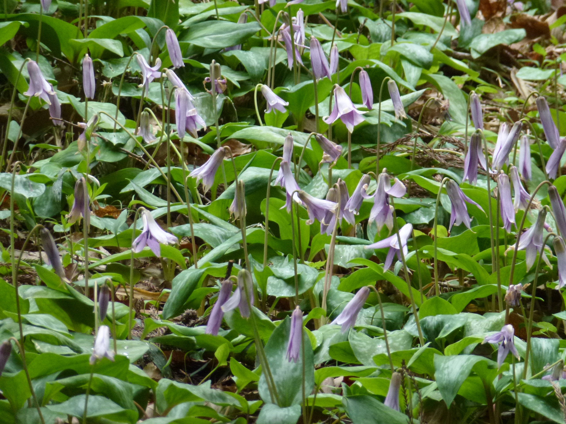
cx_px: 283
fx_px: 6279
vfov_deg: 3.9
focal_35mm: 384
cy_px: 212
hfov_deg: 5.2
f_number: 5.9
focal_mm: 68.8
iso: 400
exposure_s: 1/100
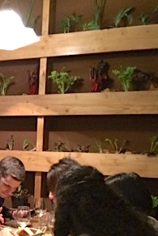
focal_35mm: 66
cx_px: -66
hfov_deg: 18.7
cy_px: 185
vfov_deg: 29.9
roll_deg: -0.2
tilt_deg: -8.0
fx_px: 434
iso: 320
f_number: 2.2
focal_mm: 4.15
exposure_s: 1/17
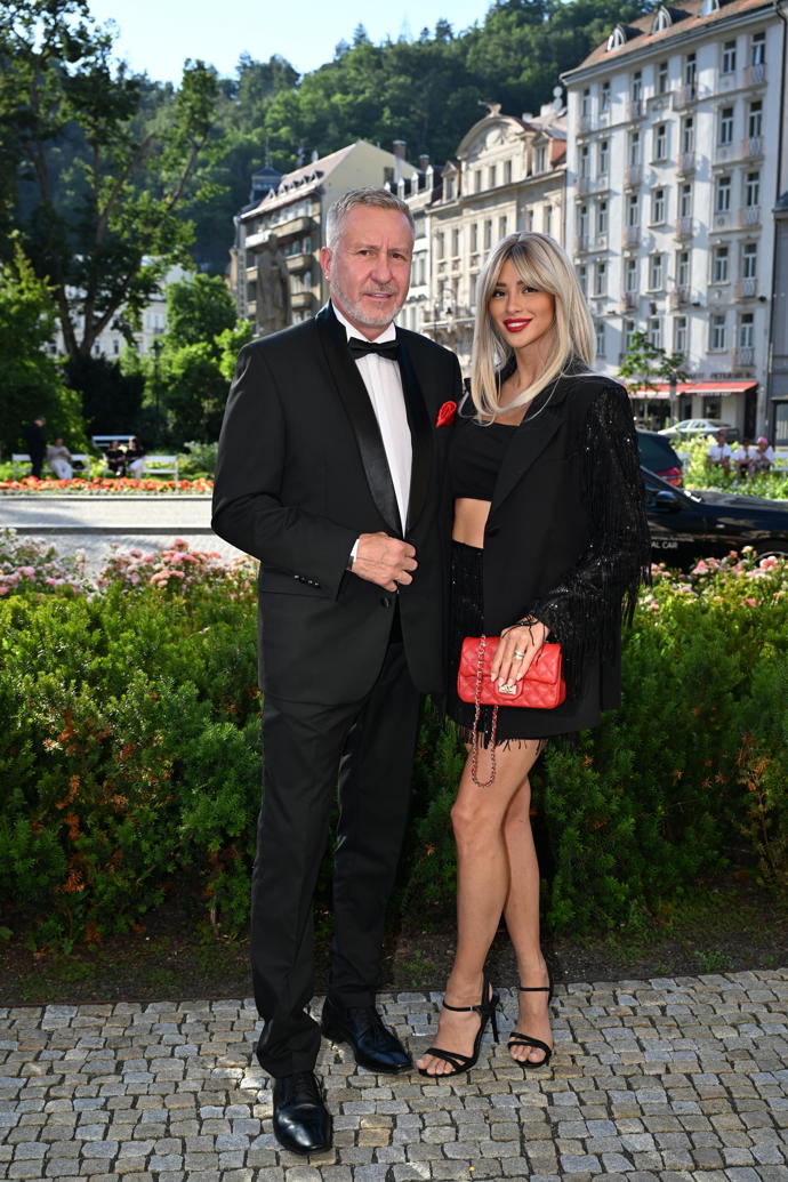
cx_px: 394
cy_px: 591
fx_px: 1248
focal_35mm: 38
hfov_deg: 35.1
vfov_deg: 50.7
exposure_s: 1/500
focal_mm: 38
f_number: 5
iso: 250
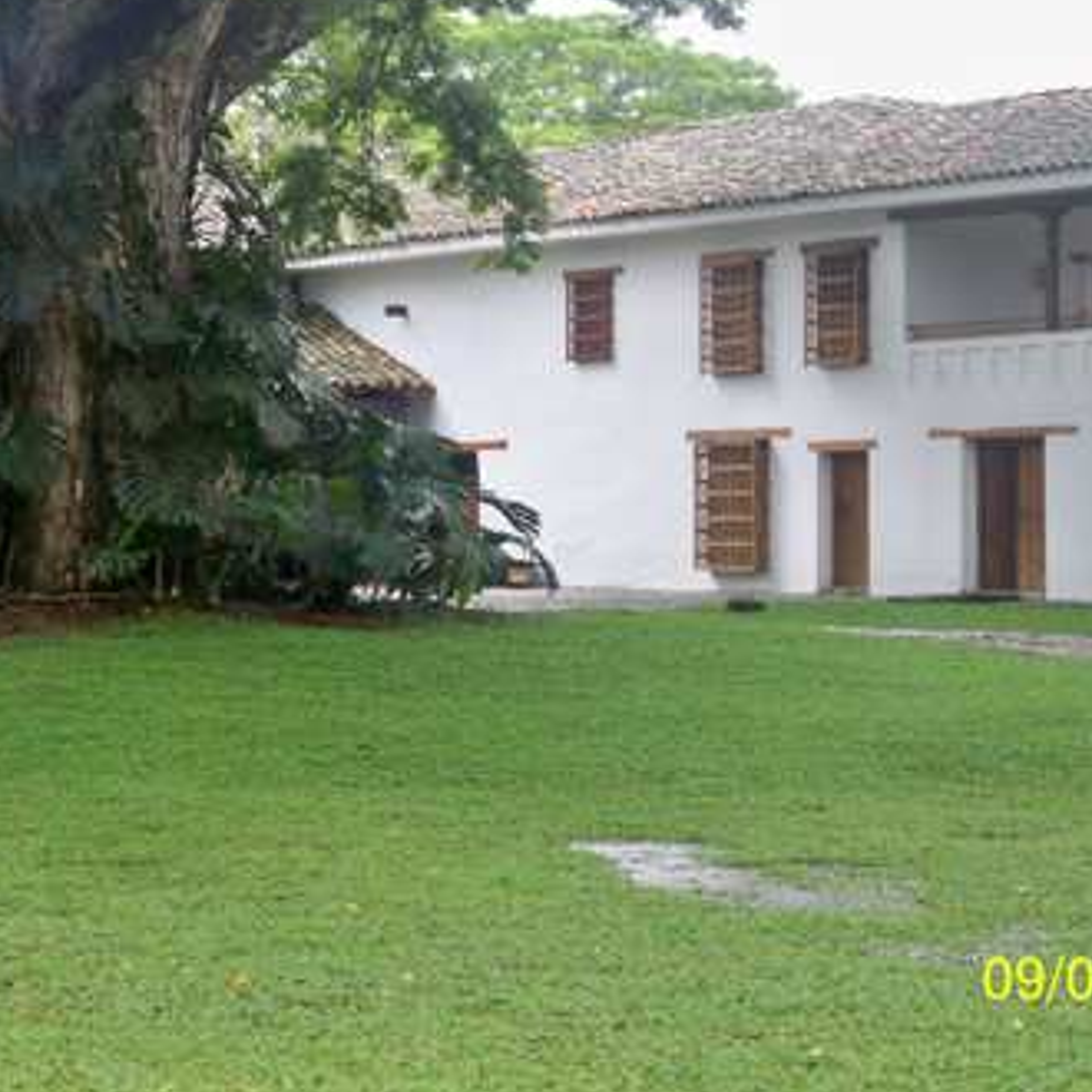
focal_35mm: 91
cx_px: 576
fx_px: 3248
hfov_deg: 19.1
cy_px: 518
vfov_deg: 19.1
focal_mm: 12.1
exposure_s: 1/80
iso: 80
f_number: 4.5
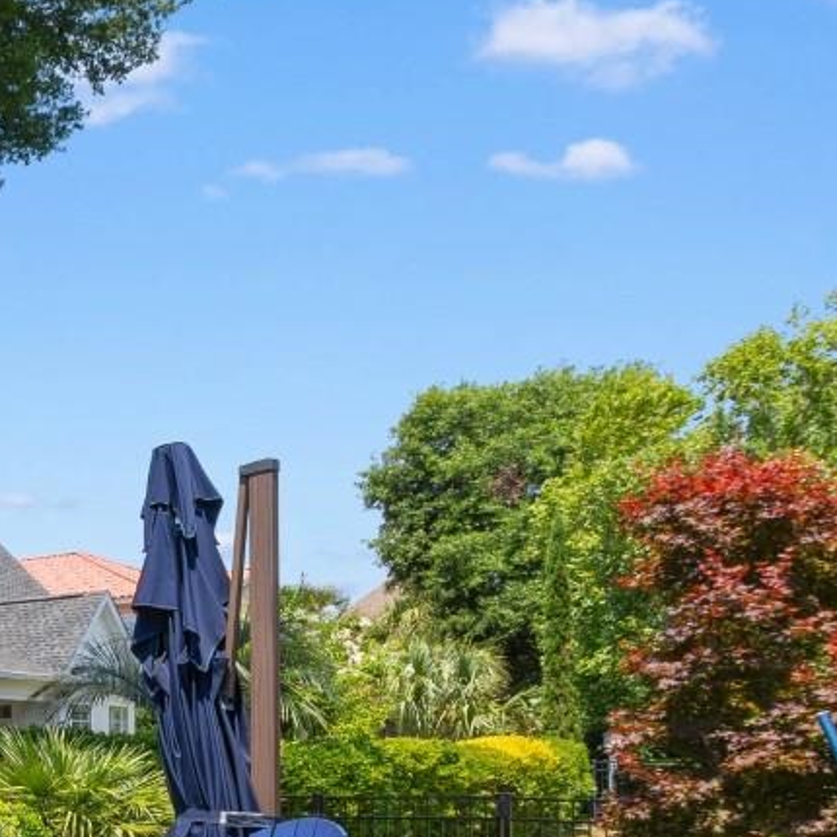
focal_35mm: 48
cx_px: -358
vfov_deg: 33.5
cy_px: 749
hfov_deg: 27.1
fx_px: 1313
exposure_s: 1/160
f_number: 6.3
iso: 100
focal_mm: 10
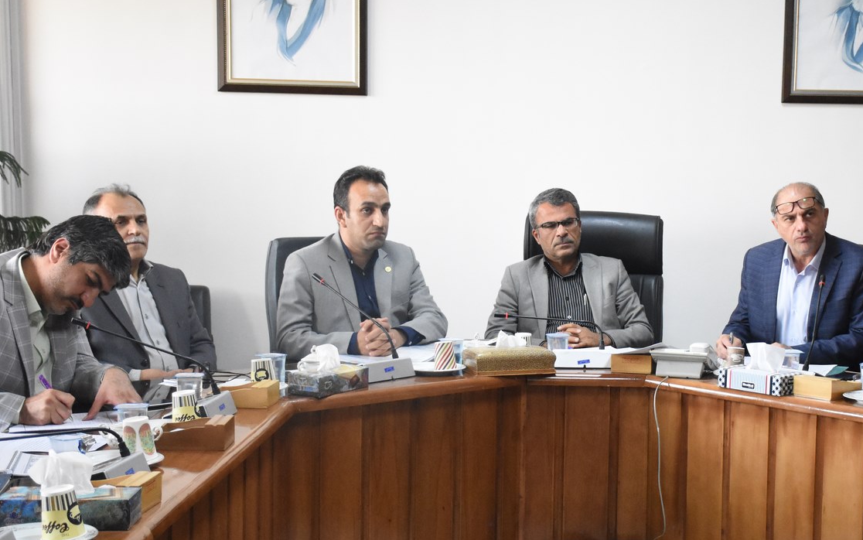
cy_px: 292
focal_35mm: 71
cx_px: 588
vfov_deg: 18.4
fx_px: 1670
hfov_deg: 28.7
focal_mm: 32
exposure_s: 1/350
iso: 4000
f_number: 4
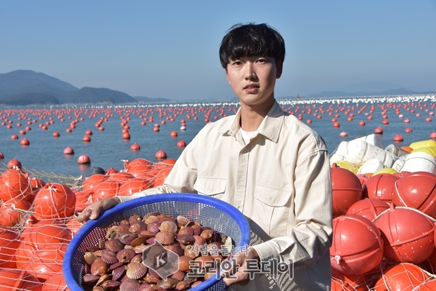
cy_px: 146
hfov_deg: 37.8
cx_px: 218
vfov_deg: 25.8
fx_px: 636
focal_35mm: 52
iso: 110
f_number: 8
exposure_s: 1/500
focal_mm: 35
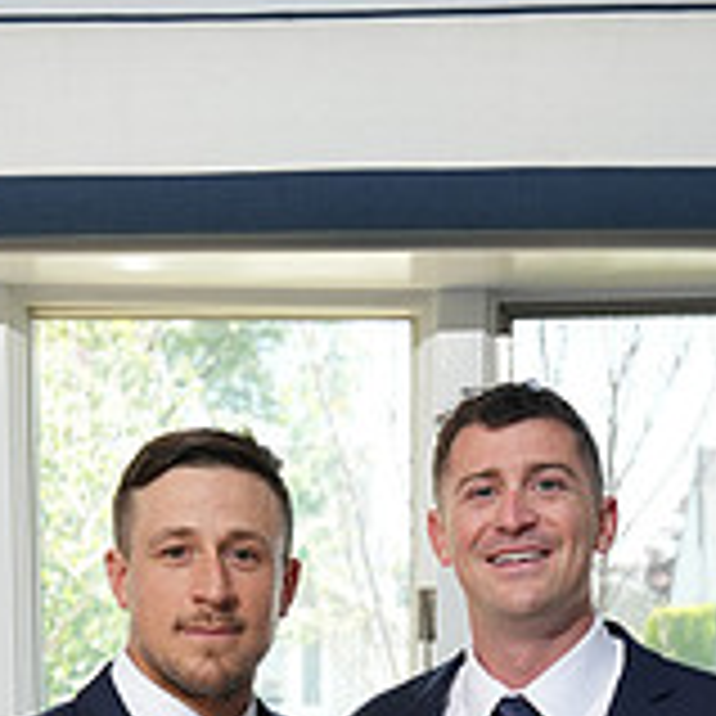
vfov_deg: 17.2
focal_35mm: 93
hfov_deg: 18.7
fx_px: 2176
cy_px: 1013
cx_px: 372
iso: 320
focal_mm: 30
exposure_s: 1/200
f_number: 4
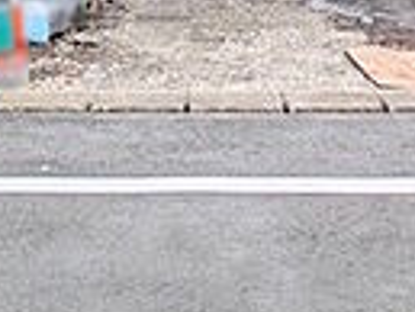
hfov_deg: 29.7
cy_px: -154
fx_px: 780
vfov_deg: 19.7
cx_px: 171
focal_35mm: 65
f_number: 2.2
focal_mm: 1.83
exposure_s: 1/1783
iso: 50
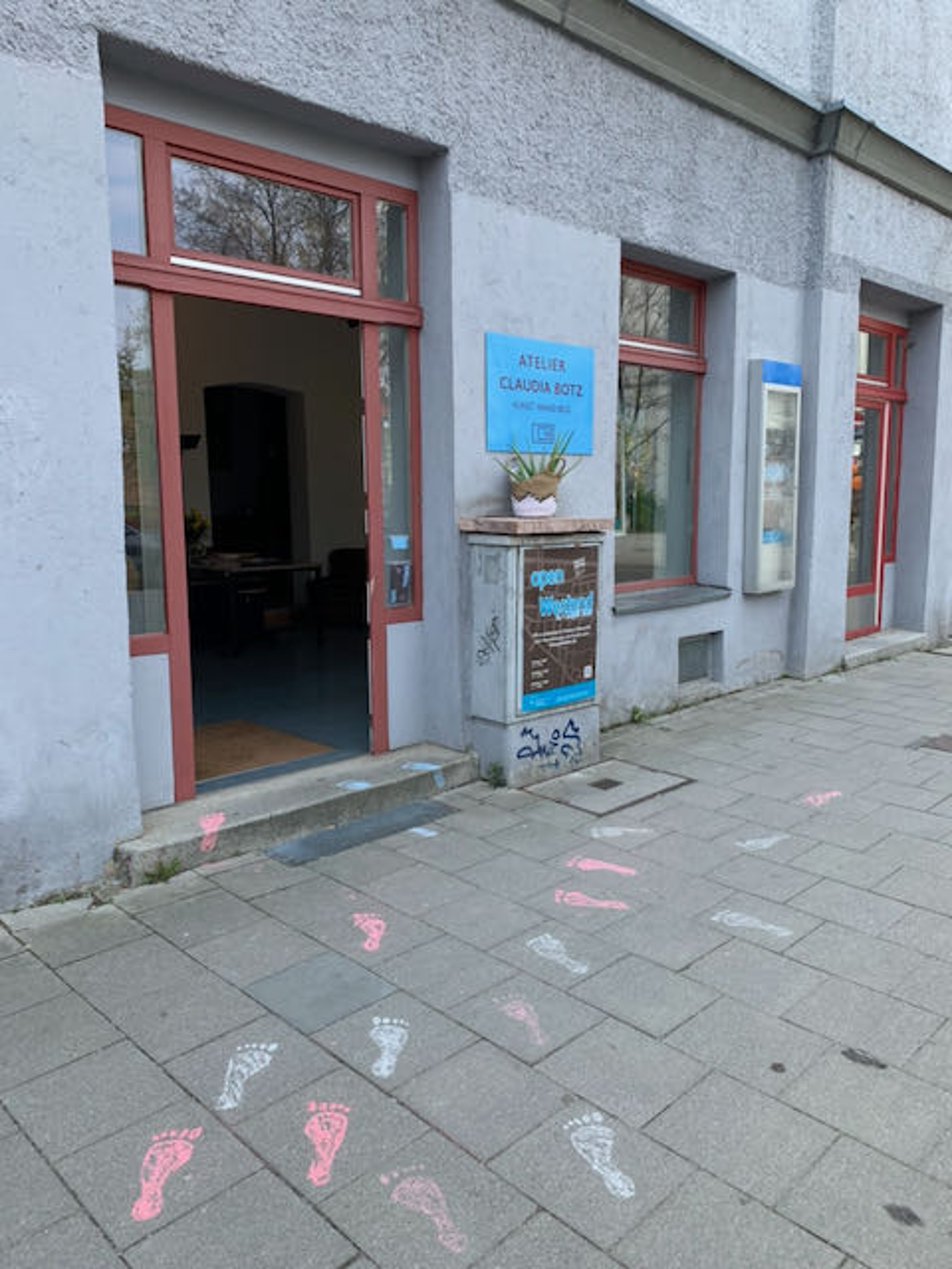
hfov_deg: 53.1
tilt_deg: -7.7
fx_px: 953
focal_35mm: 26
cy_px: 634
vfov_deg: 67.3
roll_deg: +0.1
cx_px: 476
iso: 25
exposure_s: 1/404
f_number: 1.8
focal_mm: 4.25
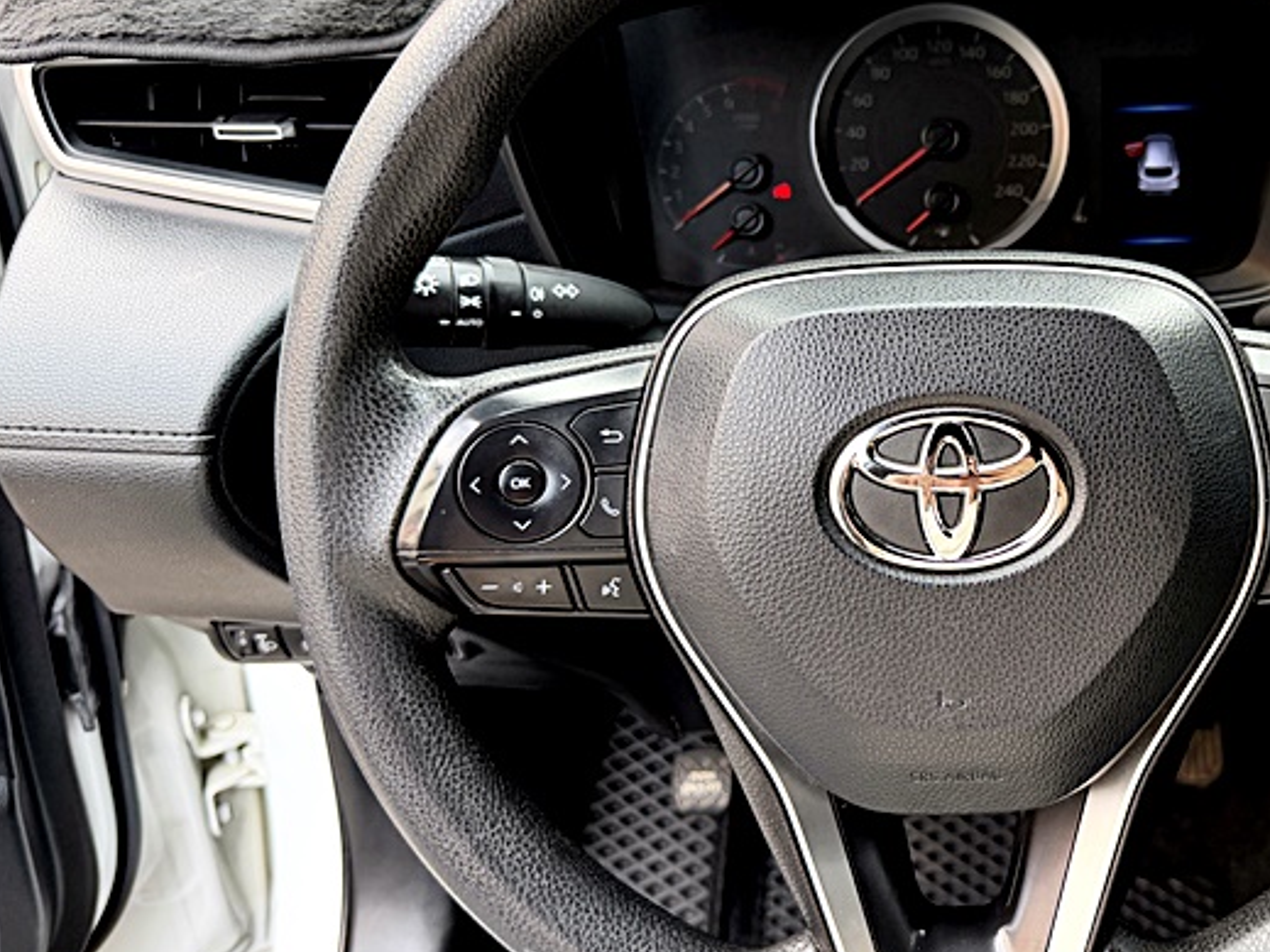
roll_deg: -0.4
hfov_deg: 48.2
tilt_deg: -29.5
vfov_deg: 38.6
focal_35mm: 37
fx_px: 1357
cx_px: 957
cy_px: 426
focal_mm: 6.76
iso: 200
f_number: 1.78
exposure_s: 1/207
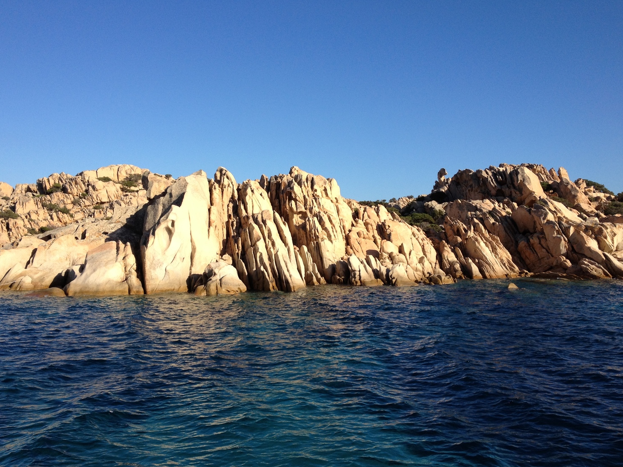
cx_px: 295
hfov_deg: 49.0
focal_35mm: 38
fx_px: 684
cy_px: 247
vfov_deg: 37.7
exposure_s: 1/1493
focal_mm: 4.28
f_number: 2.4
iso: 64
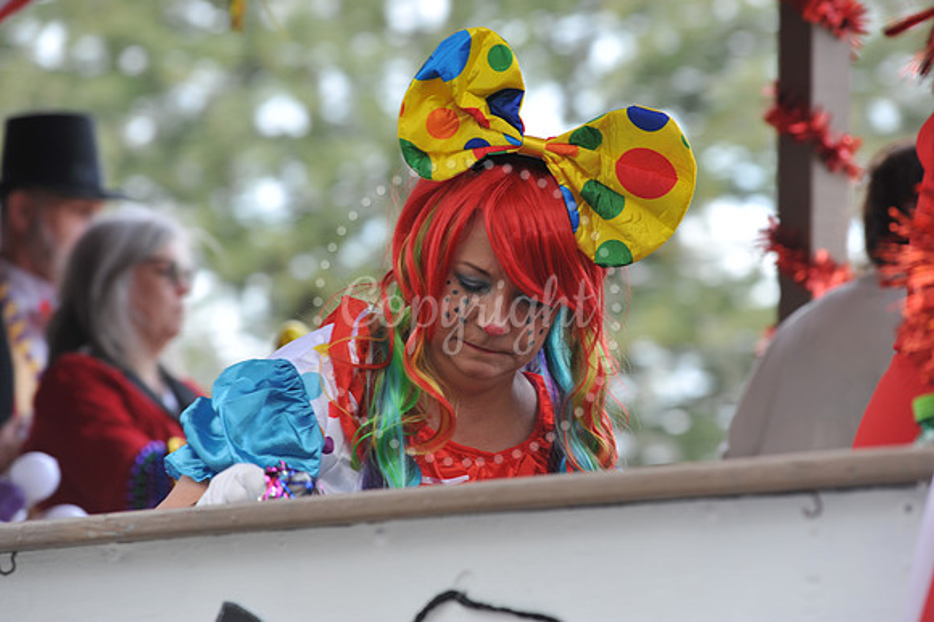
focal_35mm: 170
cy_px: 311
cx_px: 467
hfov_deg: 12.1
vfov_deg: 8.1
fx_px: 4408
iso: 250
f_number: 6.3
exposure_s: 1/80
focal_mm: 170
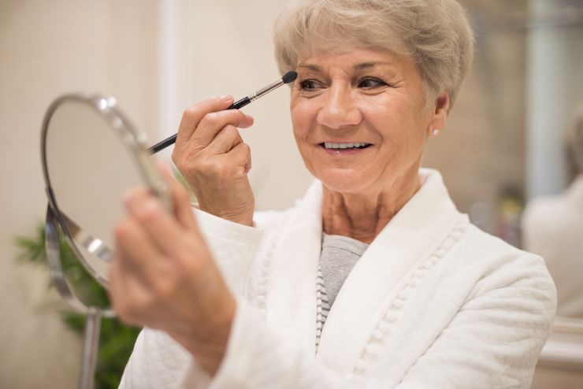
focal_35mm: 50
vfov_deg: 27.0
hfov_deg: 39.6
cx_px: 292
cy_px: 194
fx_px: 810
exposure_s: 1/80
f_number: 2
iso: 200
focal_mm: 50
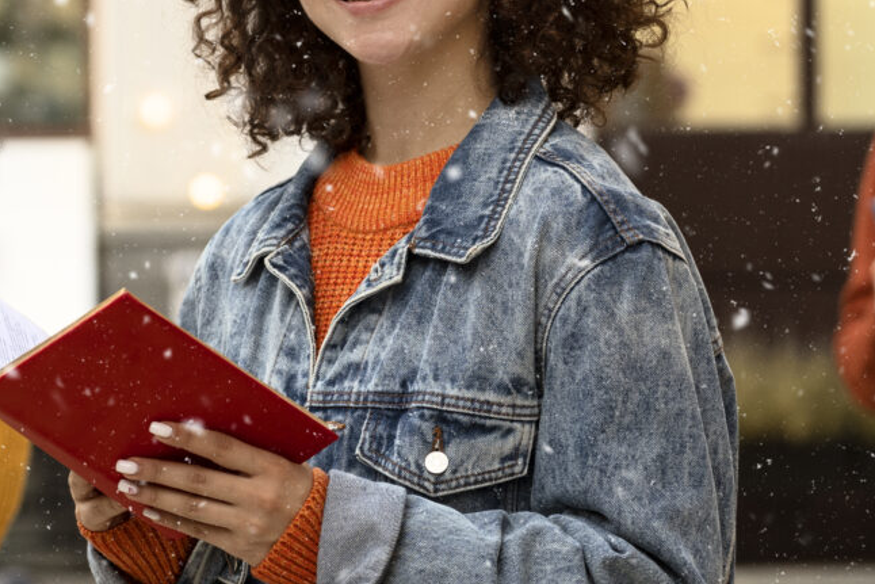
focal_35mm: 233
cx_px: 205
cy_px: 183
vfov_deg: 5.9
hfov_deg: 8.8
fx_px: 5664
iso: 400
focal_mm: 98
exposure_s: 1/160
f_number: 4
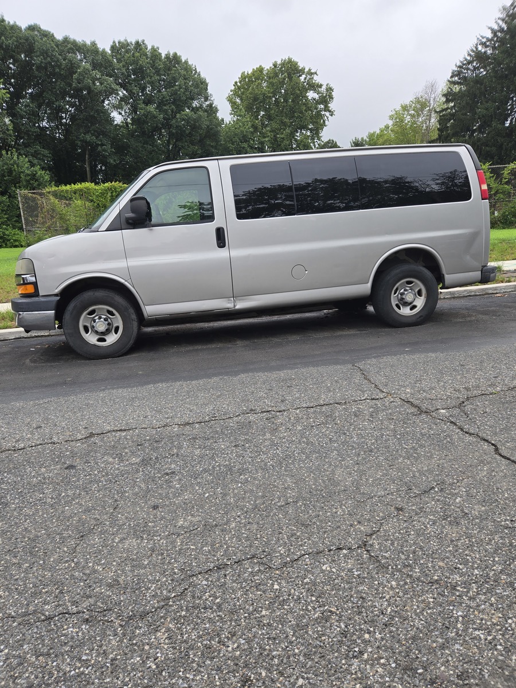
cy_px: 344
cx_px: 258
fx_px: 457
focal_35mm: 23
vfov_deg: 73.9
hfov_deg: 58.9
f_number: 1.8
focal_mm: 5.4
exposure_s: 1/180
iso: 32
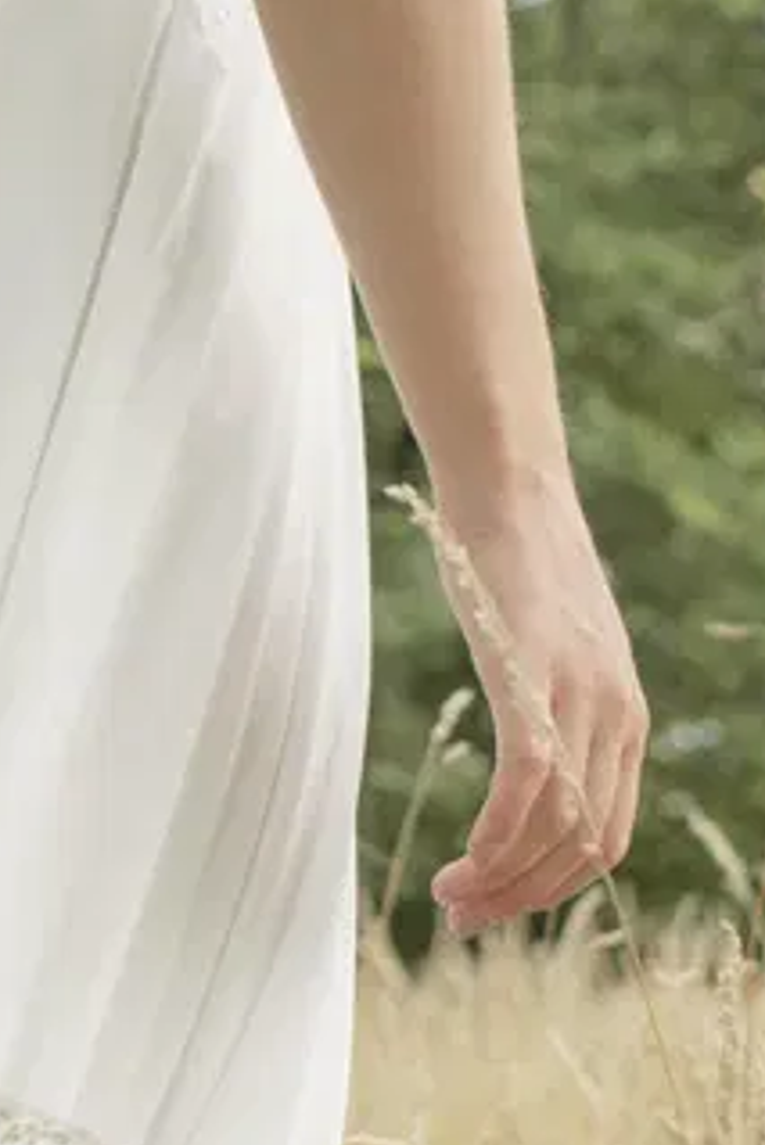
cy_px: 65
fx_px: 7072
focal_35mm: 222
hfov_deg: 6.1
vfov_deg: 9.2
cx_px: -309
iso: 100
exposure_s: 1/200
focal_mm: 35
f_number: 3.2
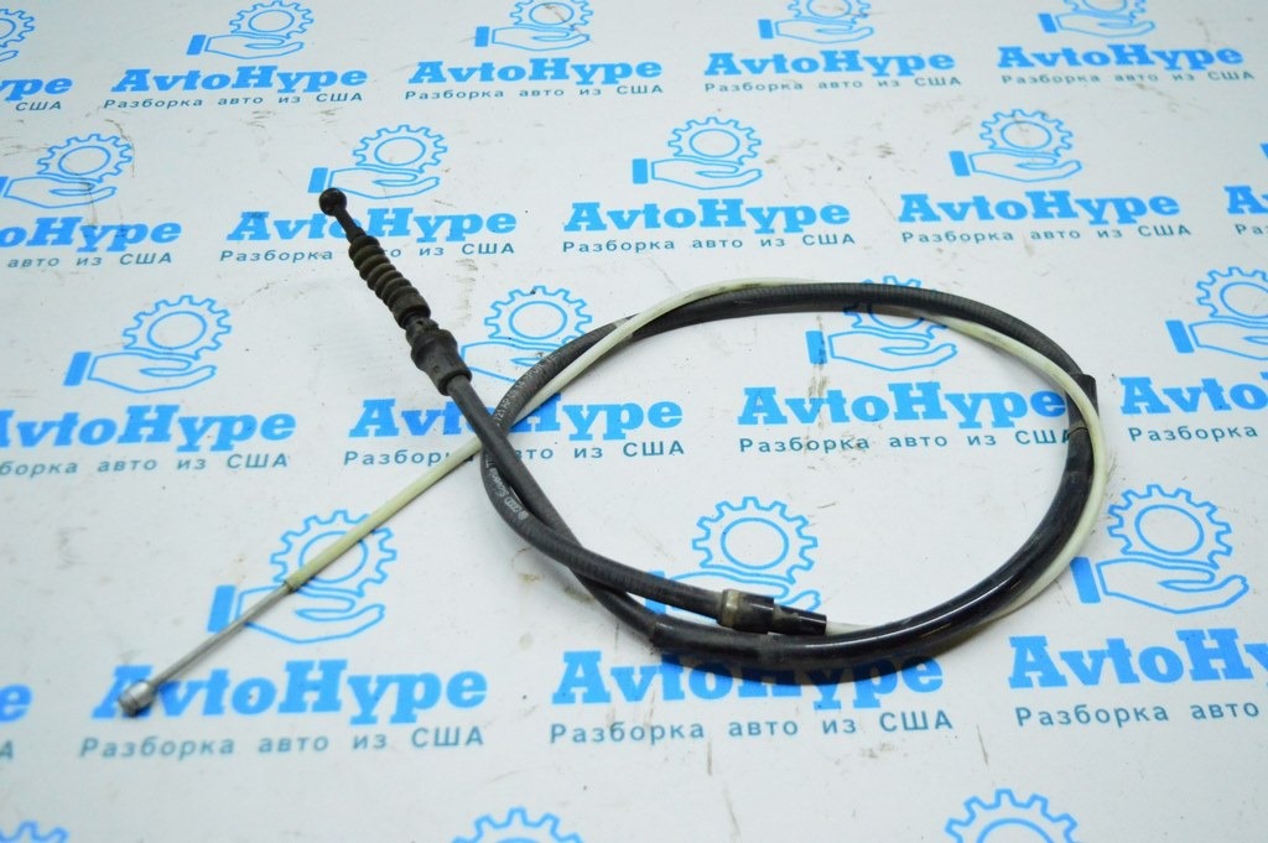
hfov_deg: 46.4
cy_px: 422
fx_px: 1478
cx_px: 634
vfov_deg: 31.8
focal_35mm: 42
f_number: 4.2
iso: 6400
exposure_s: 1/800
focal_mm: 28
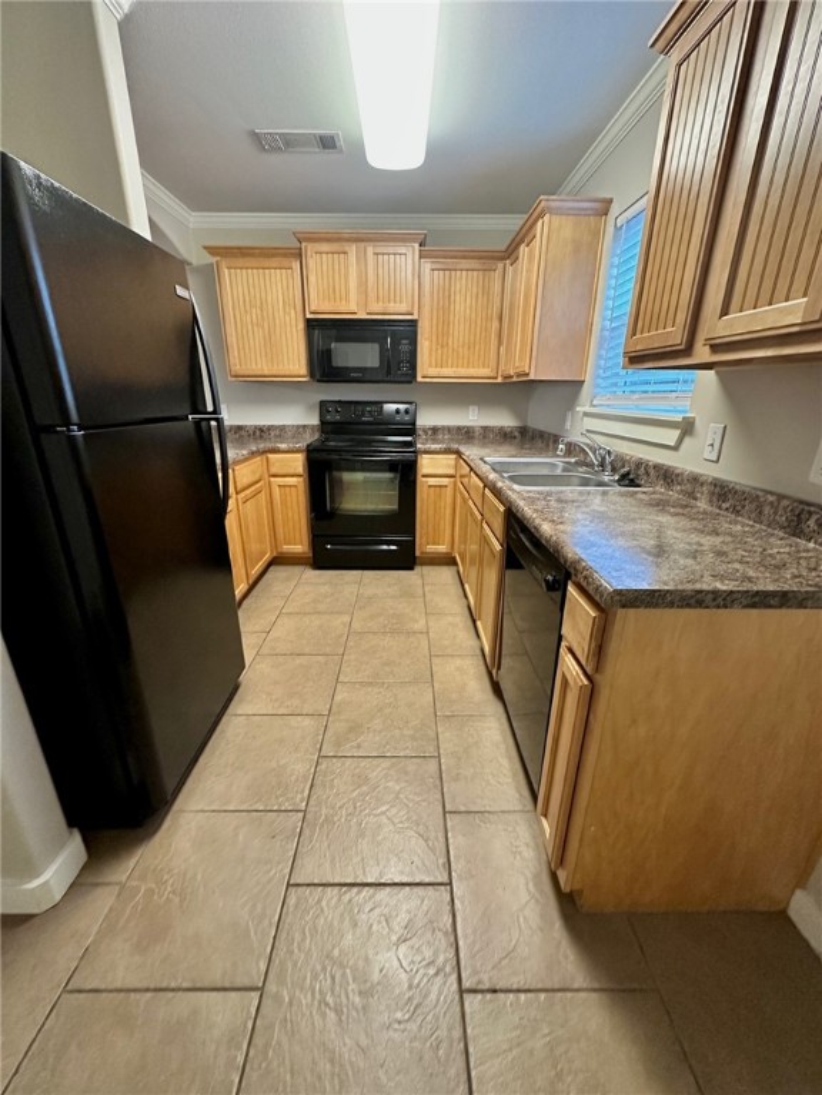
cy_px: 548
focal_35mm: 14
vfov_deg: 102.1
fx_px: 443
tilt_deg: -19.3
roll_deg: -0.2
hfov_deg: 85.7
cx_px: 411
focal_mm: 2.22
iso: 640
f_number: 2.2
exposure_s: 1/60
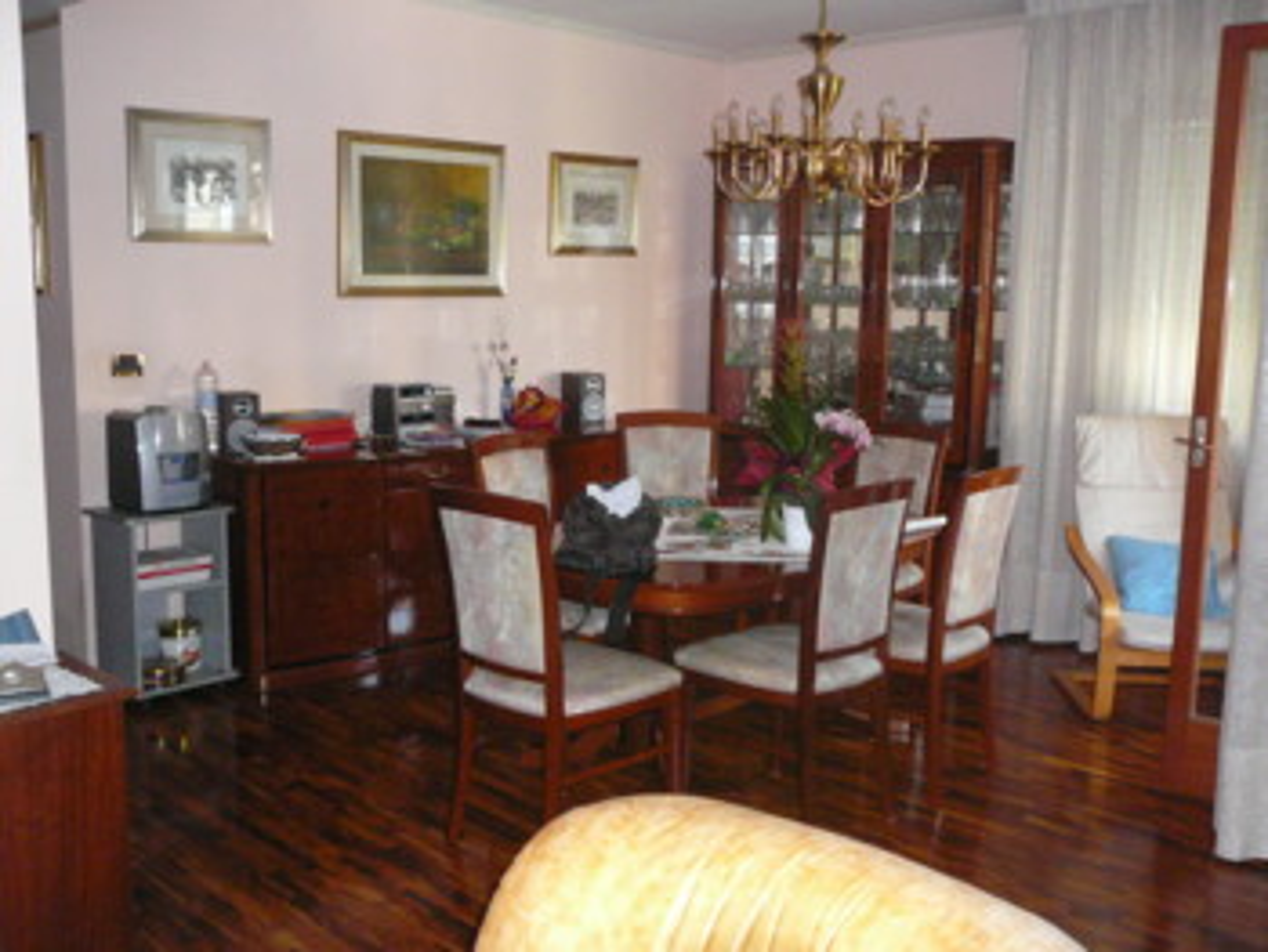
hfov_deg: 52.6
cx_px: 634
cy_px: 476
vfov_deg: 40.7
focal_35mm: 35
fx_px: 1283
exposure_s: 1/30
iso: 400
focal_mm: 5.2
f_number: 2.8
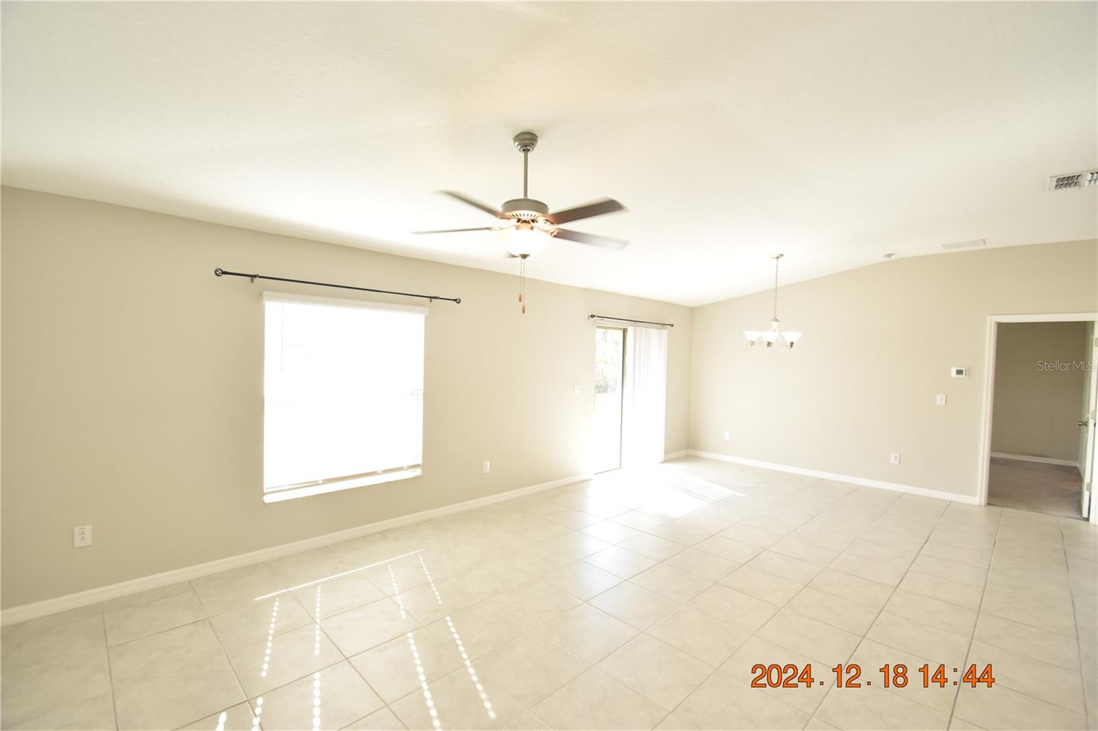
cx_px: 549
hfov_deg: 100.4
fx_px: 457
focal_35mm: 15
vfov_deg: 77.3
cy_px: 366
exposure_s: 1/125
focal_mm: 10
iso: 640
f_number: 5.6
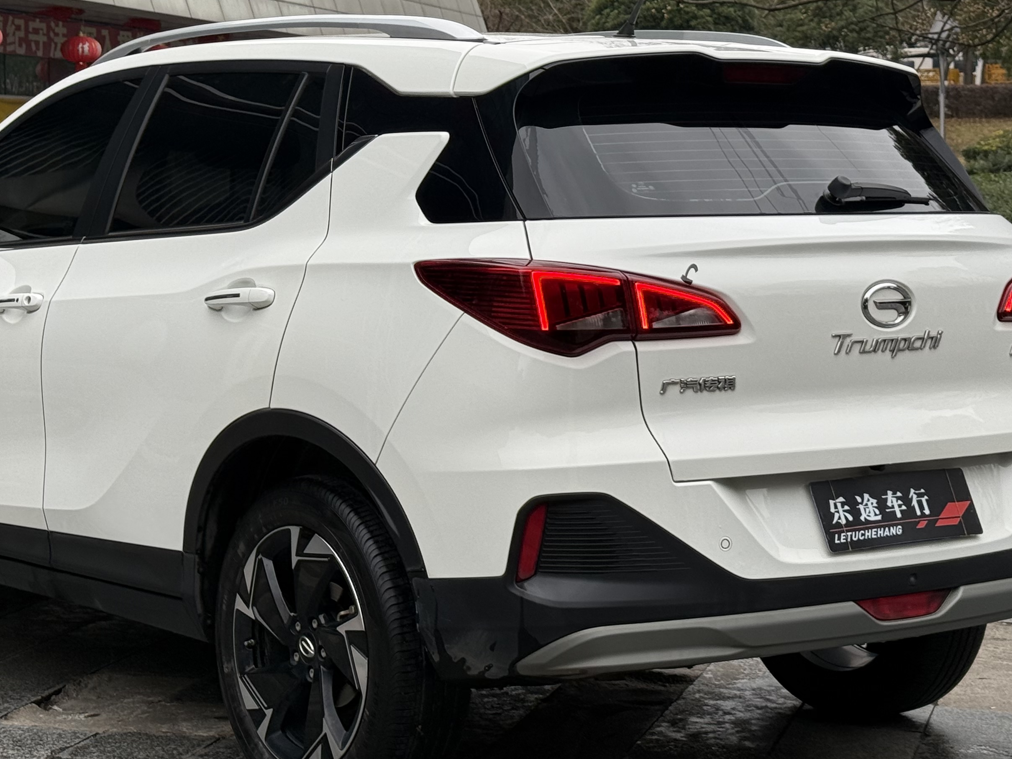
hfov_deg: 24.4
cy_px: 199
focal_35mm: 80
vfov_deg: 18.3
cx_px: 395
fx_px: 2339
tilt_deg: -0.2
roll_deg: +0.5
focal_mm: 6.76
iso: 64
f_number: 1.78
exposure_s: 1/400
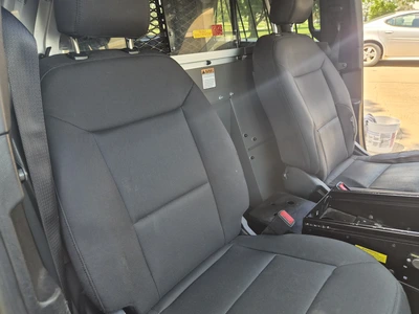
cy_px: 157
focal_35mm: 23
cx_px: 210
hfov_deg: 73.9
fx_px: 278
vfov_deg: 58.9
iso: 100
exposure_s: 1/180
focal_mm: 5.4
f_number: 1.8
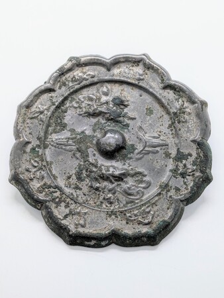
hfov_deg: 28.6
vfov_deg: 37.5
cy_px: 149
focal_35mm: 51
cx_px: 112
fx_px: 440
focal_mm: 5.43
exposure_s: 1/207
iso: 45
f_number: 1.89
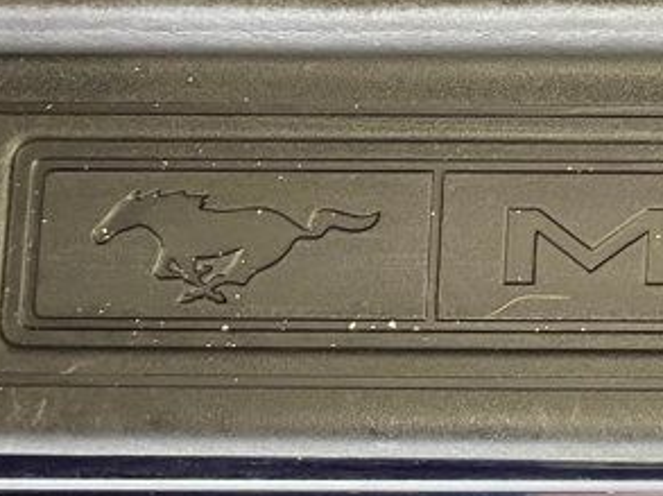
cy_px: 152
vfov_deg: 16.2
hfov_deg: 18.9
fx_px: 1741
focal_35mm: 91
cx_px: 998
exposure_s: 1/60
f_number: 1.6
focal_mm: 4.2
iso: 250
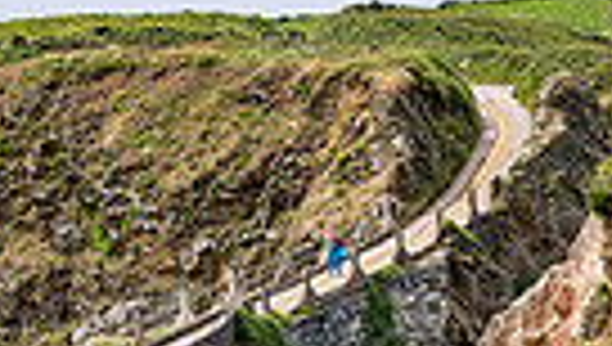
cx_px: 410
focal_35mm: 194
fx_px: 3153
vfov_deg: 6.3
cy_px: 333
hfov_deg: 11.1
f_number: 5.6
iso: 100
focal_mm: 56
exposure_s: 1/500
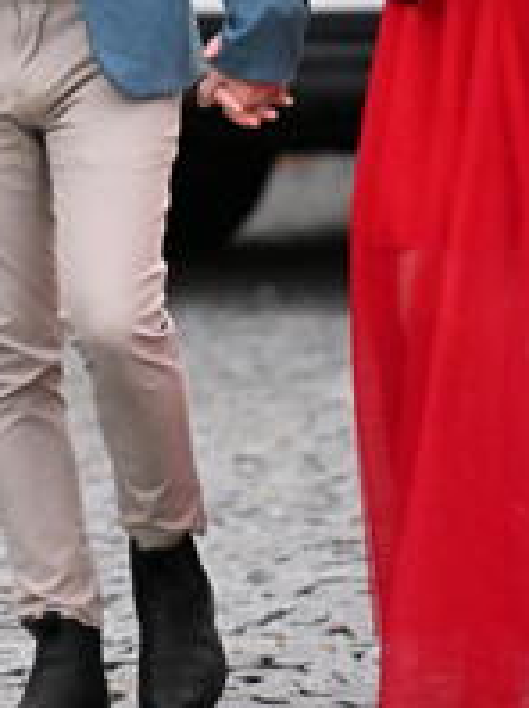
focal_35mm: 587
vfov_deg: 3.4
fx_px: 11987
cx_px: -36
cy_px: 43
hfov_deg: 2.5
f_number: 2.8
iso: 16000
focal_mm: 175
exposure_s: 1/320
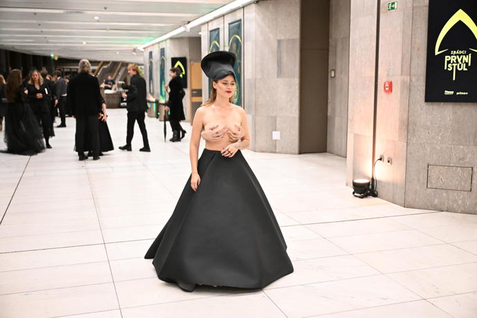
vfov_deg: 33.4
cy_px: 159
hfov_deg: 48.5
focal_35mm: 40
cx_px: 238
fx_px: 530
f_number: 2.8
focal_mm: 40
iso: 6400
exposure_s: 1/640
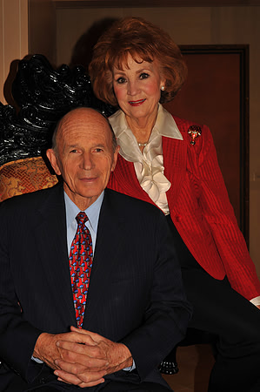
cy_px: 196
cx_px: 130
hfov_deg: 26.9
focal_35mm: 50
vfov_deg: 39.6
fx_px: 543
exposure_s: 1/250
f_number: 8
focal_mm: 50
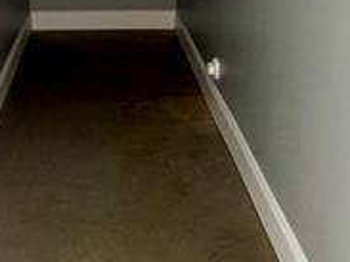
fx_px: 495
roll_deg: +1.3
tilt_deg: -21.0
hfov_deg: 38.2
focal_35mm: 49
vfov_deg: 28.7
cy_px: 36
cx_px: 101
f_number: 2.2
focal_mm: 2.22
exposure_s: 1/60
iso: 640
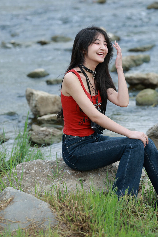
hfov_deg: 11.7
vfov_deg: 17.5
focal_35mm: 117
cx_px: 95
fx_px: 770
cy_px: 93
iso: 100
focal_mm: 92
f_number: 2.8
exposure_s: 1/400
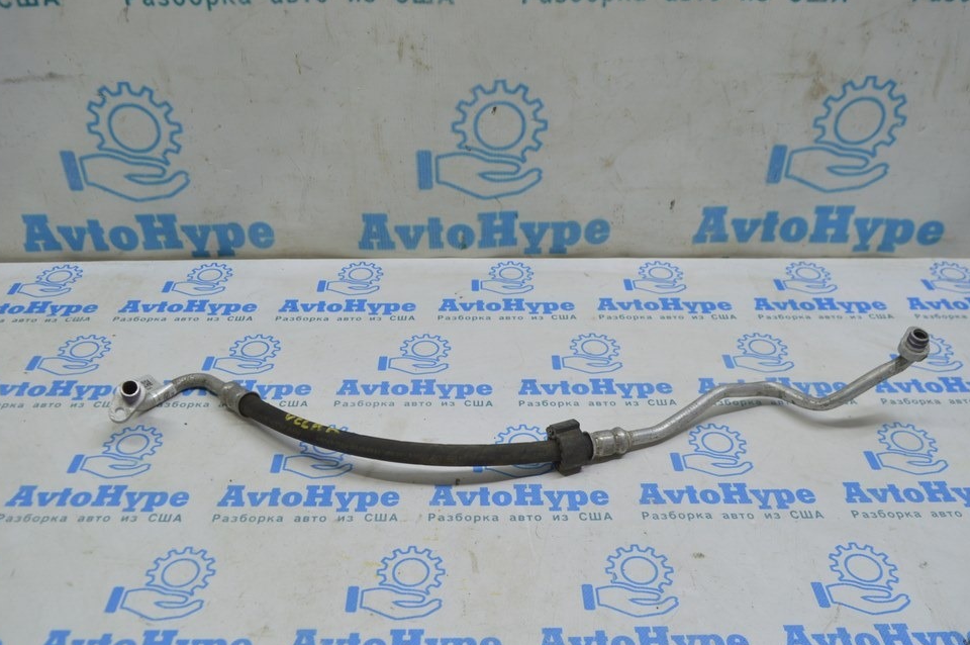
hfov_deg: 58.8
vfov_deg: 41.0
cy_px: 338
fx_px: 861
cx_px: 471
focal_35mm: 32
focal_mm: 20
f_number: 5.6
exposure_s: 1/40
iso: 400
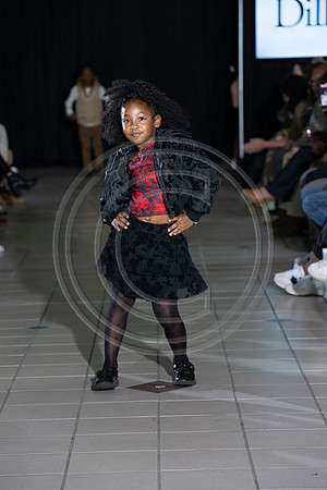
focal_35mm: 135
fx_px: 1839
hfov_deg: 10.2
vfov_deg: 15.2
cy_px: 245
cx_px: 164
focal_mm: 135
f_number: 5
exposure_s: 1/160
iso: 1250
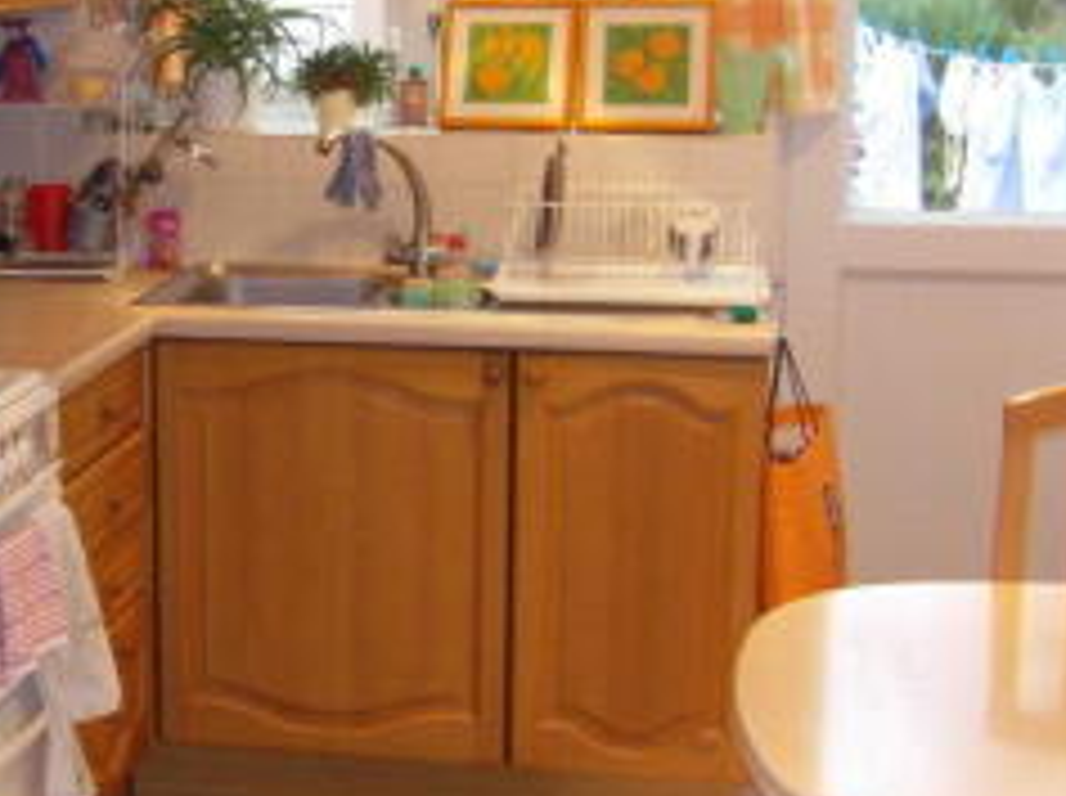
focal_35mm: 69
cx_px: 155
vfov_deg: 21.3
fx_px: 2122
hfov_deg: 27.4
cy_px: 398
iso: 200
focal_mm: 6
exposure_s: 1/40
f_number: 2.8
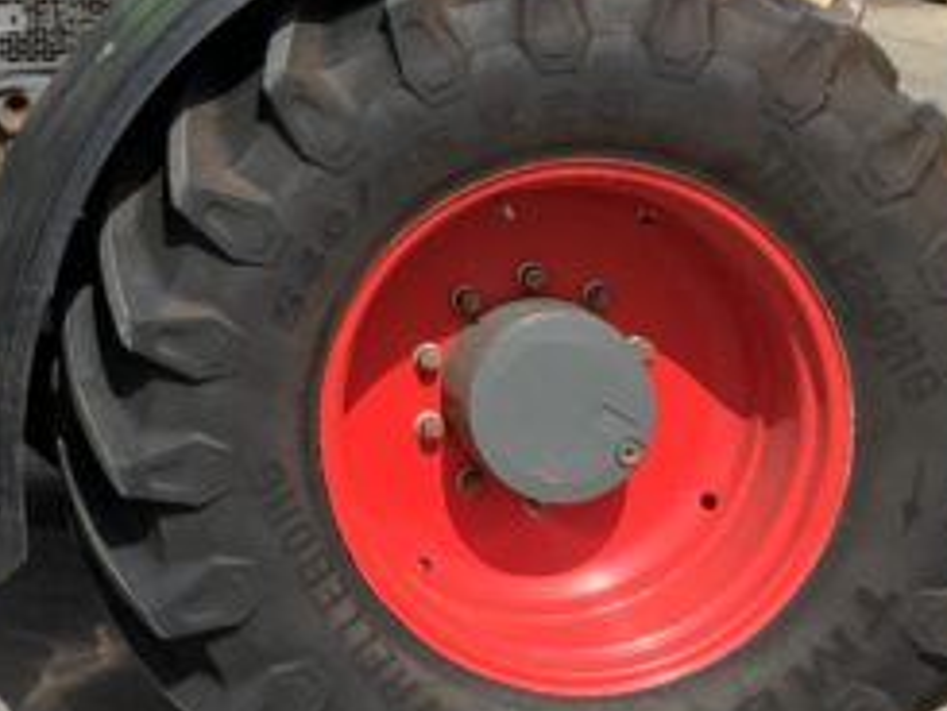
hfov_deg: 15.5
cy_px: -236
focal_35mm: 121
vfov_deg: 11.9
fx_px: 3312
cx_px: -294
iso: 16
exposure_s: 1/1490
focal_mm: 3
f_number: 1.8
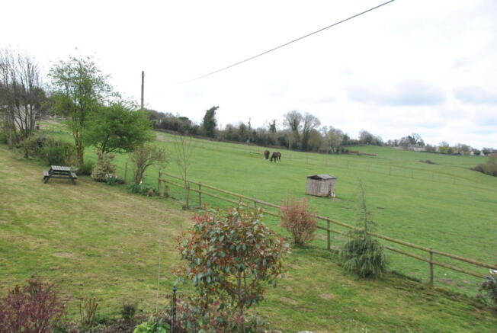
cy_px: 166
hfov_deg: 67.3
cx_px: 248
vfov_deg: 48.1
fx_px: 373
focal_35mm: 27
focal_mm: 18
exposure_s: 1/160
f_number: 6.3
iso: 100
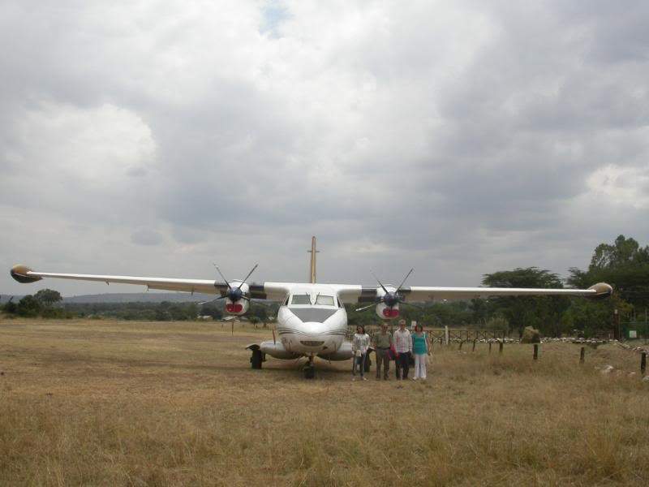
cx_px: 324
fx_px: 712
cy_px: 244
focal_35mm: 38
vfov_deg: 37.7
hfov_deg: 49.0
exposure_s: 1/560
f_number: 7.5
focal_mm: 7.85
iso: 100
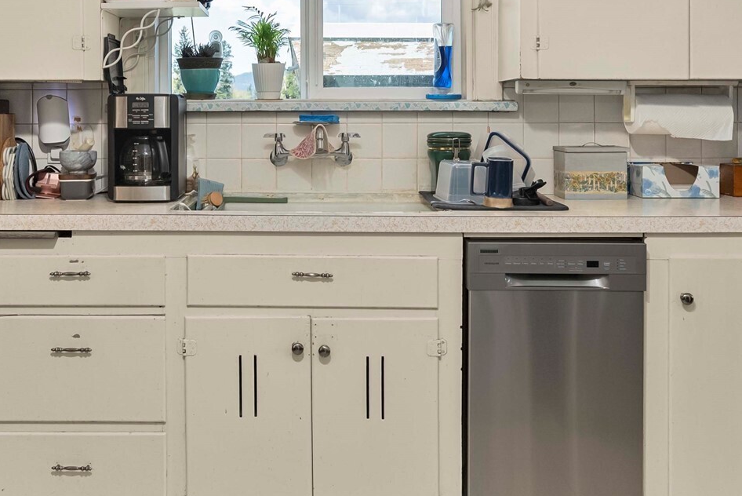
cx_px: 285
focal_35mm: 43
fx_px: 887
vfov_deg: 30.7
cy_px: 119
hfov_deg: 45.1
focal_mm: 24
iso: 1000
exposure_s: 1/20
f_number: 7.1
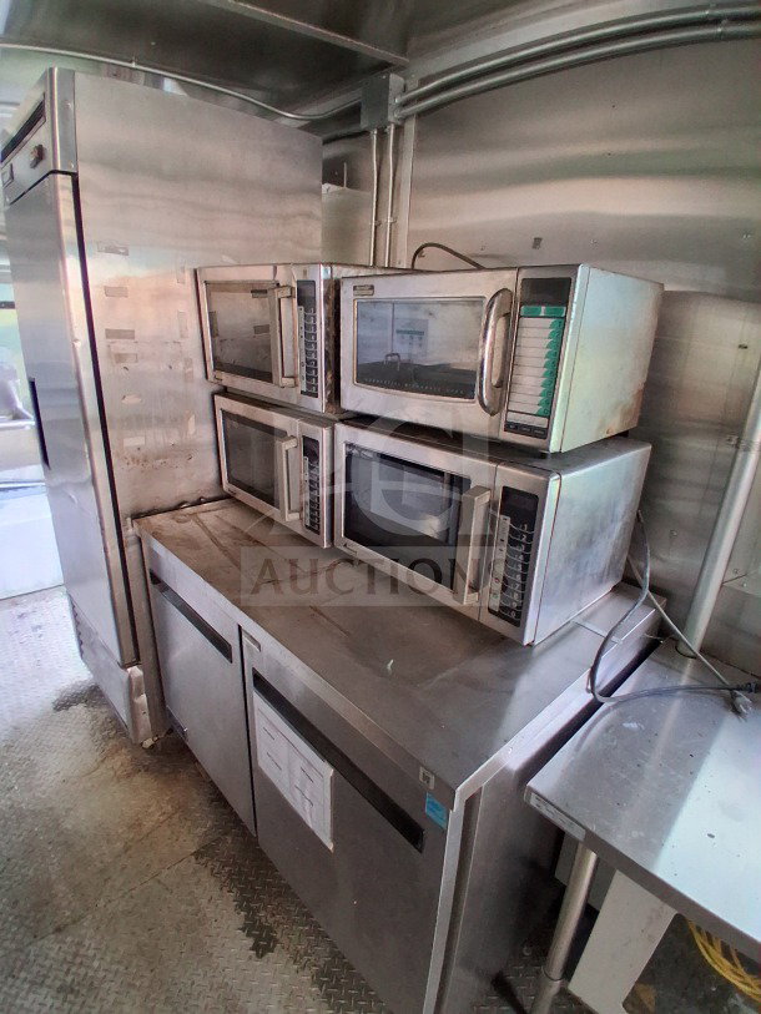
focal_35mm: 17
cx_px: 380
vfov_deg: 91.0
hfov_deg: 74.7
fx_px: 498
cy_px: 507
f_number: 2.2
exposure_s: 1/40
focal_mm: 1.4
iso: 500
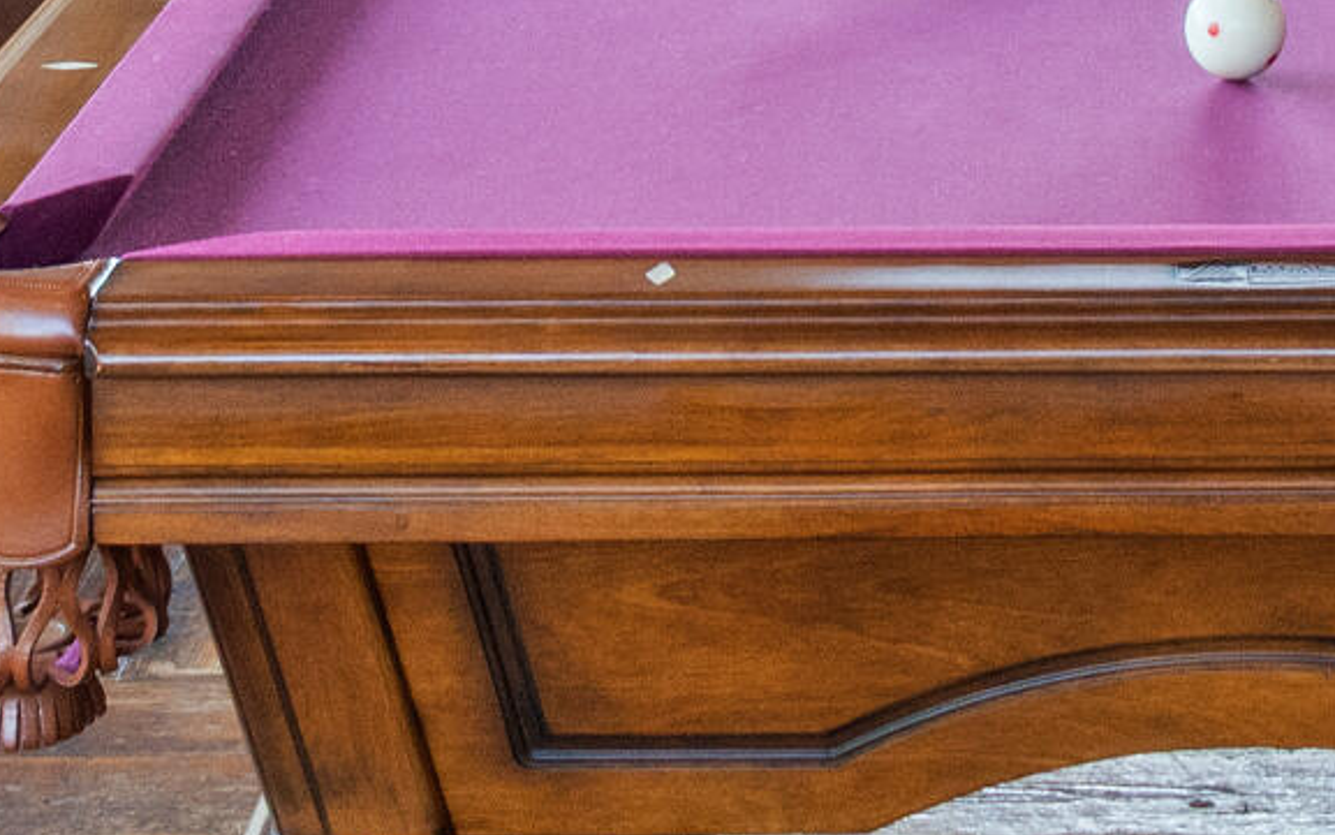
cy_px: -1194
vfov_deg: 9.2
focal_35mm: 127
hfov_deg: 16.2
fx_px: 4622
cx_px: 1254
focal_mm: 24
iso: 1600
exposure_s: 1/6
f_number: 18
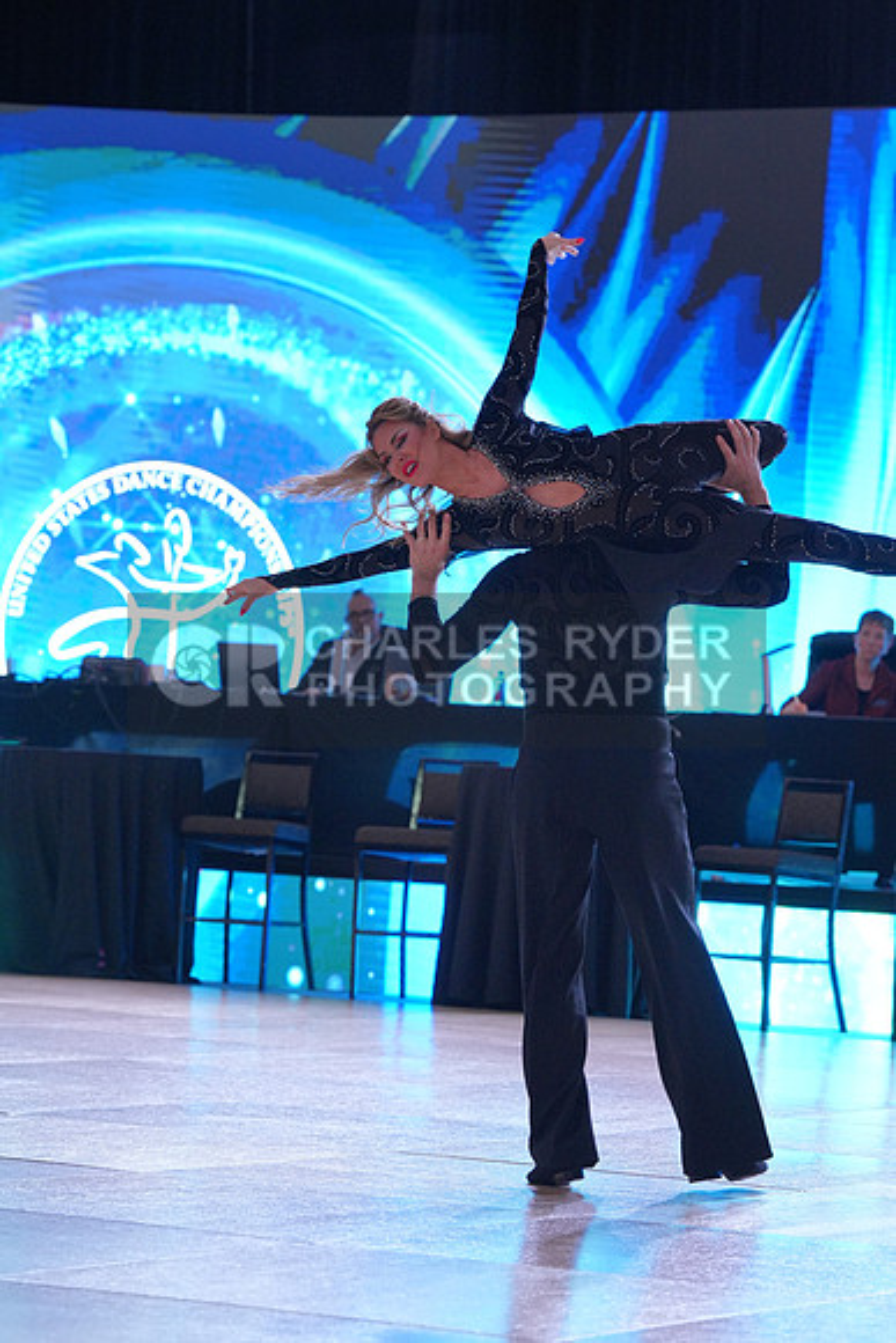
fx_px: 4738
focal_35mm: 127
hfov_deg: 10.8
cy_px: 672
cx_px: 448
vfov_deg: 16.1
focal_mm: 127
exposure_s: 1/400
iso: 2500
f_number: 5.6
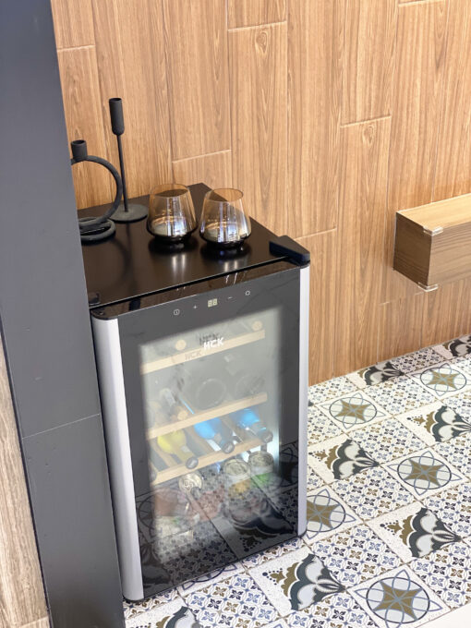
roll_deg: +1.6
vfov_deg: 36.8
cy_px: 314
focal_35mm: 52
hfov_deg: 28.0
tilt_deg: -28.0
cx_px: 236
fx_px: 943
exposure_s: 1/33
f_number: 2
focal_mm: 6
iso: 125
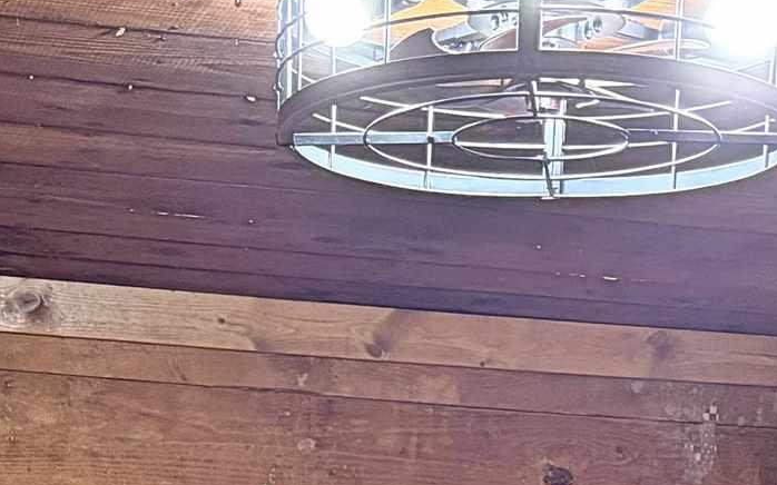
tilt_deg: -10.4
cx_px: 337
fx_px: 2371
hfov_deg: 18.6
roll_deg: -1.2
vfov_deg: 10.1
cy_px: 1177
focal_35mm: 112
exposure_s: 1/40
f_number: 1.78
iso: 640
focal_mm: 6.76
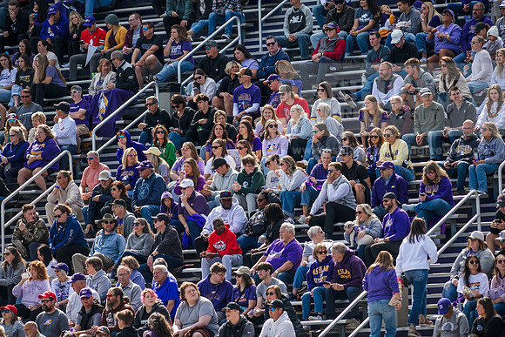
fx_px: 4209
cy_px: 168
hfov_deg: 6.9
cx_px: 252
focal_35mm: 300
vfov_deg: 4.6
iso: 250
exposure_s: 1/2000
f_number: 3.5
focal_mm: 300
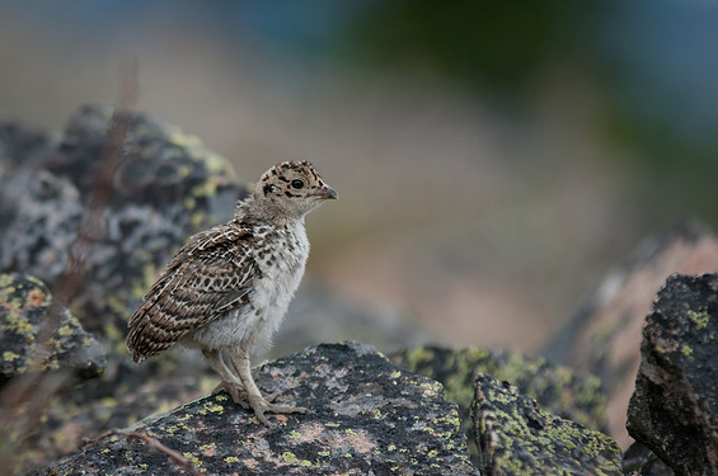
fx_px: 6134
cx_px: 356
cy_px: 238
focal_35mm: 308
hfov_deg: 6.7
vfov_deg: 4.4
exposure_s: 1/1600
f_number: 3.5
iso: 320
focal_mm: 200
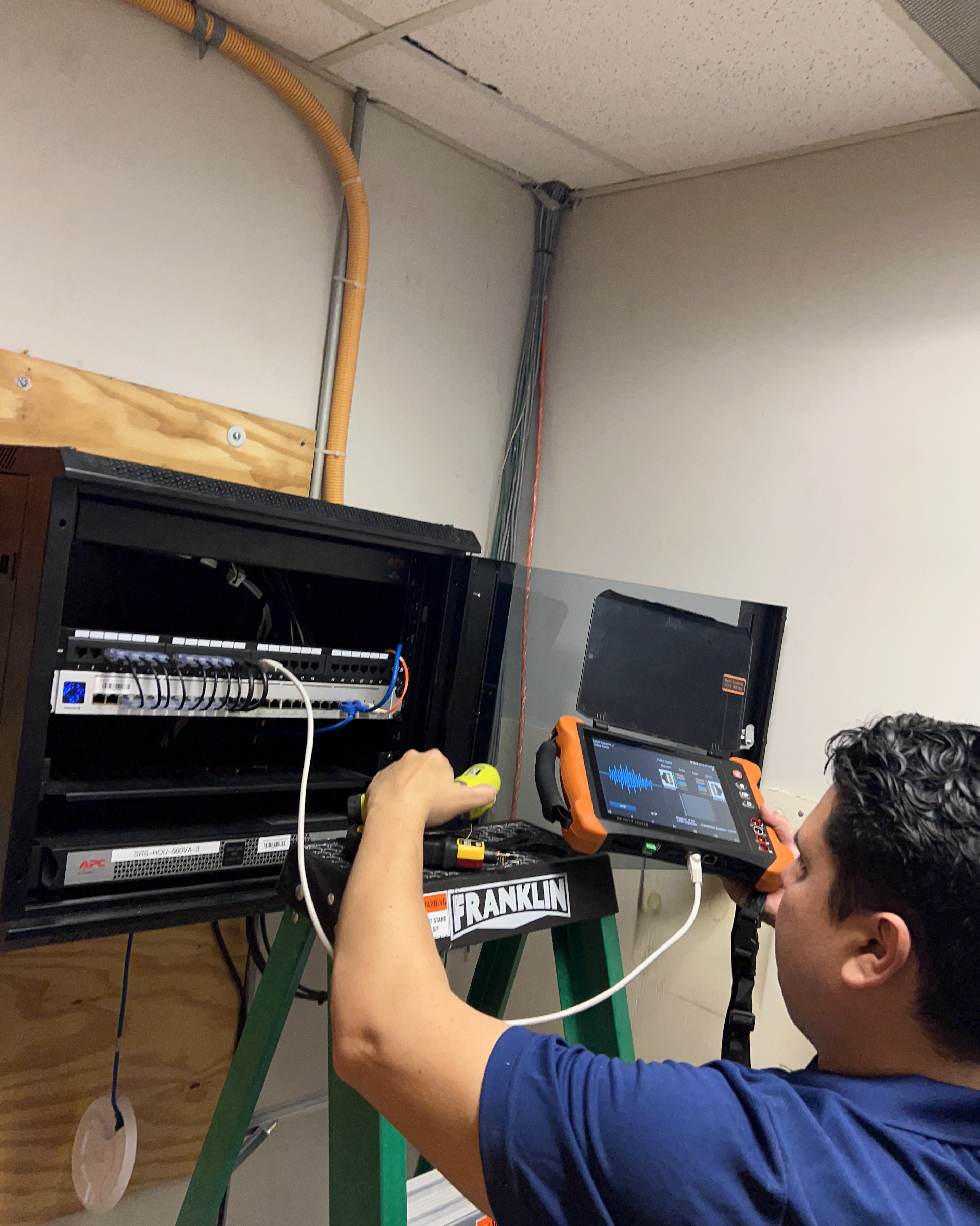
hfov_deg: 51.5
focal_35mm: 28
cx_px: 489
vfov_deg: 62.2
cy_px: 633
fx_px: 1015
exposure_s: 1/120
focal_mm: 5.7
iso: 500
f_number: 1.5
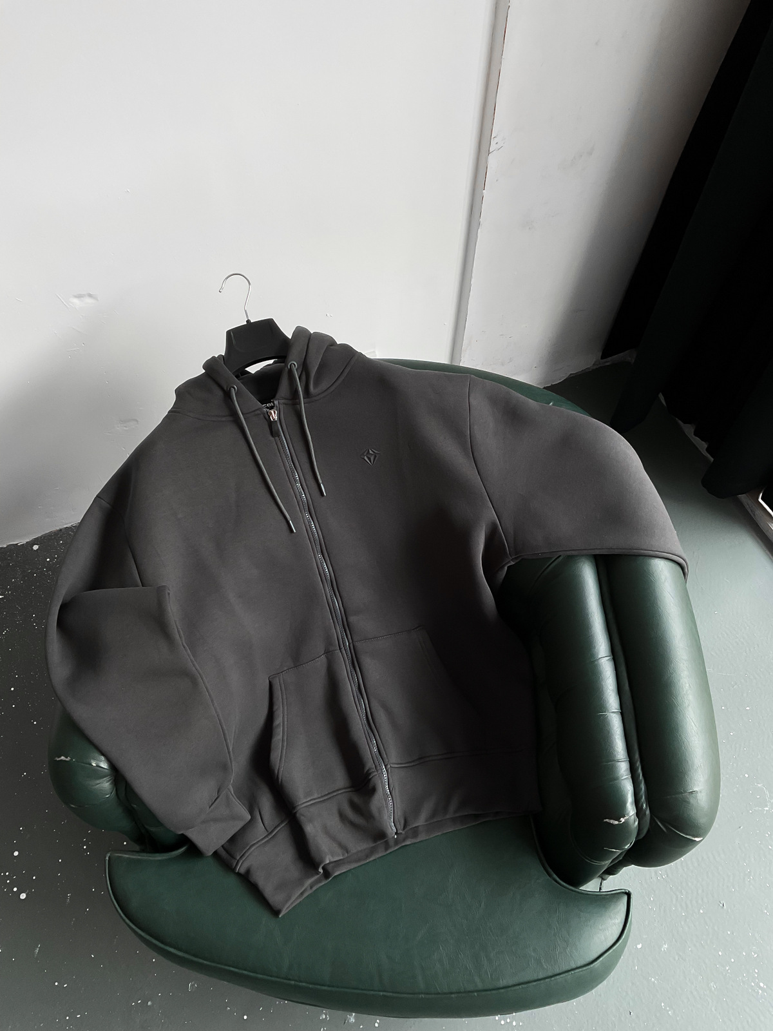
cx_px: 386
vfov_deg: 61.7
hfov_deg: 48.2
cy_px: 516
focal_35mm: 29
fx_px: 863
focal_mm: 3
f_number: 1.8
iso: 32
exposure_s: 1/120
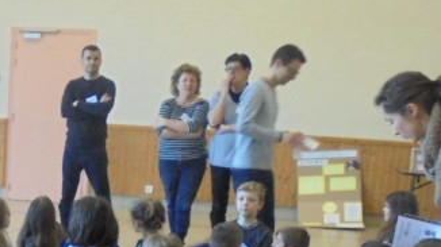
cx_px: 19
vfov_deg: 12.9
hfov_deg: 23.1
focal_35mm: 89
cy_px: 362
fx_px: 1040
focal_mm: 4.6
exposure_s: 1/40
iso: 400
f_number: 3.5
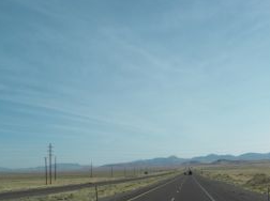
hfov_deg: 44.8
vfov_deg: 33.7
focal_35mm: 41
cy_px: 168
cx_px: 191
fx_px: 319
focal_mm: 4.3
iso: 80
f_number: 7.3
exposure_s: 1/500
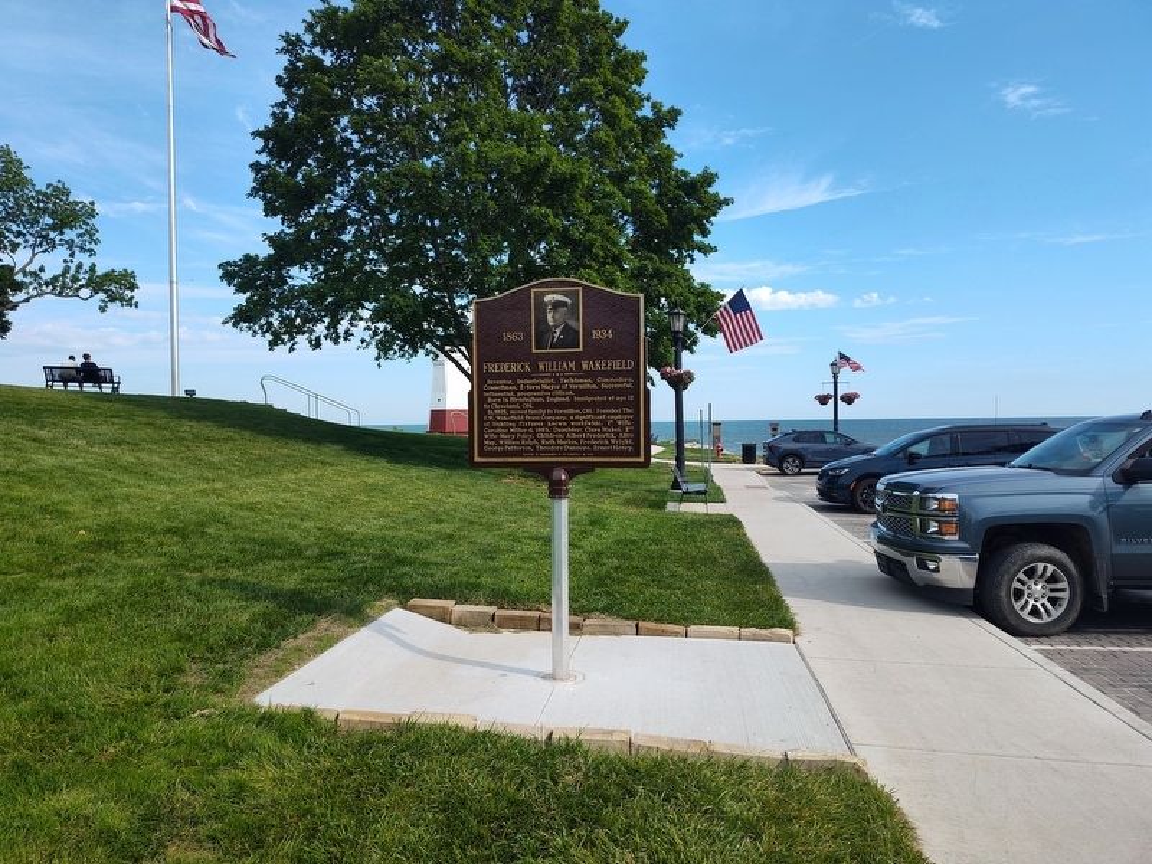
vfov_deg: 58.9
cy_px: 432
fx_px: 765
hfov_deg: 73.9
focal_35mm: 23
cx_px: 576
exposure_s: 1/860
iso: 100
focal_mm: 5.56
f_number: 1.8
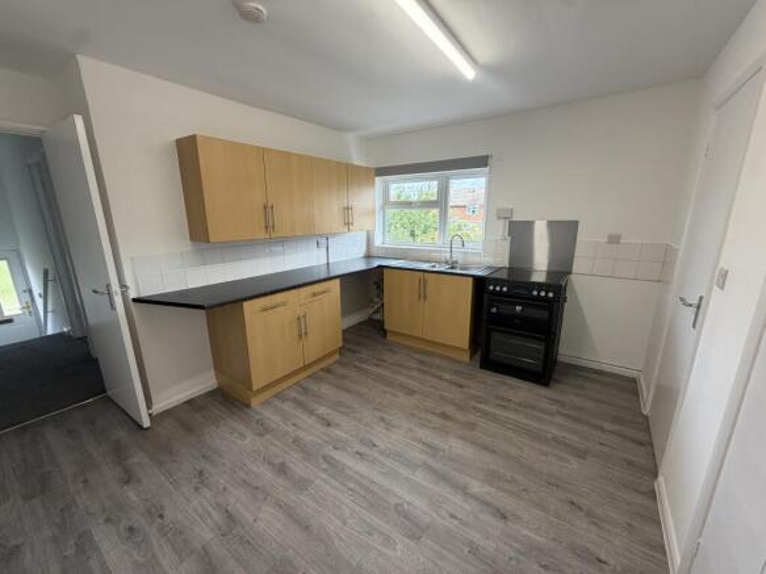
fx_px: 310
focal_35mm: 14
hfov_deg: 102.1
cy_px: 287
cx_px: 383
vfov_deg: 85.7
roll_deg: +0.4
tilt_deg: -13.7
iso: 125
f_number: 2.2
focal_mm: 2.22
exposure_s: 1/121
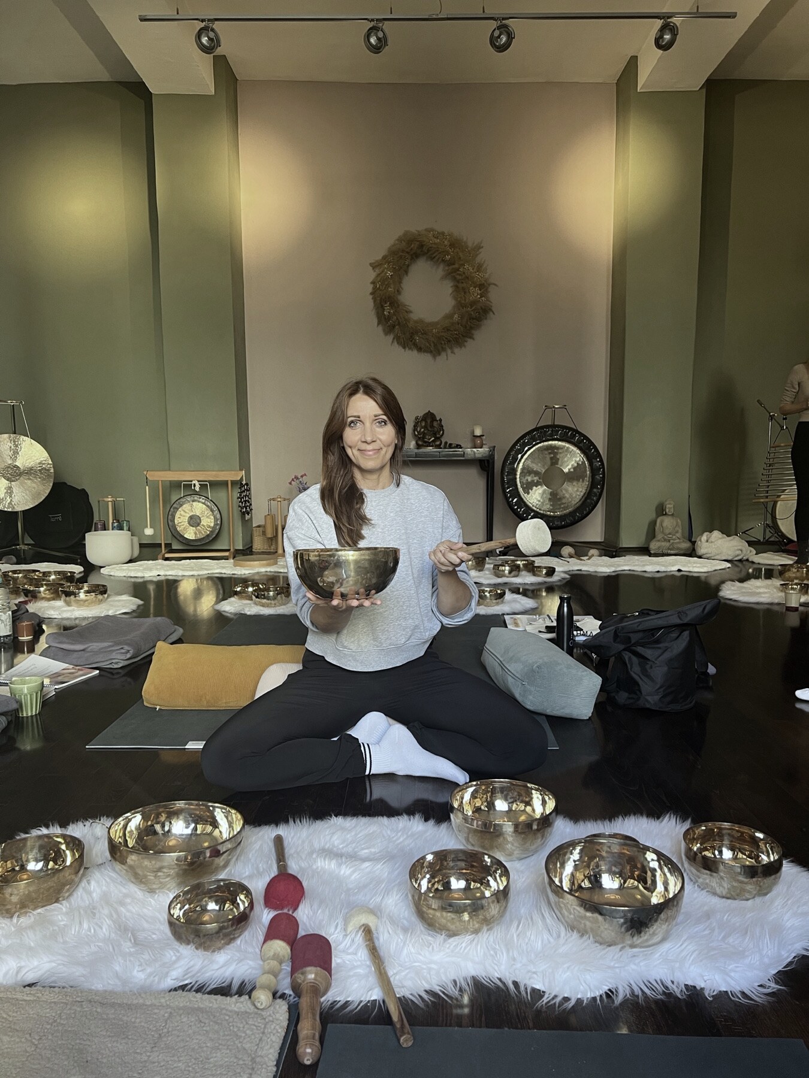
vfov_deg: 67.3
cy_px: 539
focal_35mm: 26
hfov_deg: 53.1
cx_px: 404
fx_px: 810
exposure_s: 1/50
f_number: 1.5
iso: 80
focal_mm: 5.7
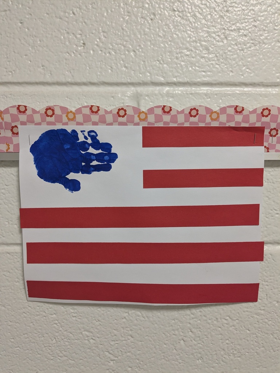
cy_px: 186
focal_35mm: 27
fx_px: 291
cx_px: 140
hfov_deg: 51.4
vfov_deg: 65.3
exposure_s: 1/120
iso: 200
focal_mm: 4.38
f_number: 1.73
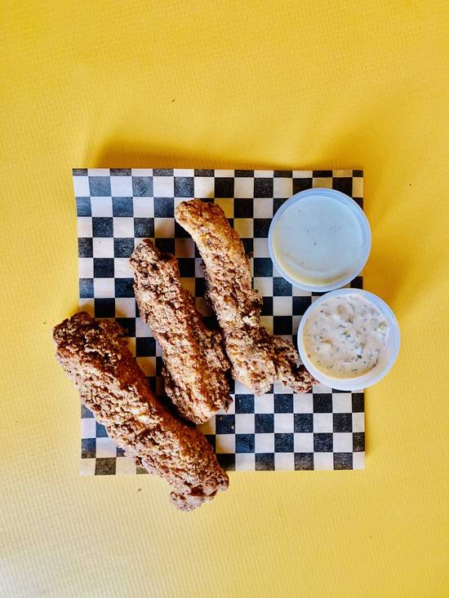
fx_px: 450
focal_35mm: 26
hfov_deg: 53.1
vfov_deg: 67.3
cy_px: 299
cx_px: 224
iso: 320
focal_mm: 4.25
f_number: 1.8
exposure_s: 1/60
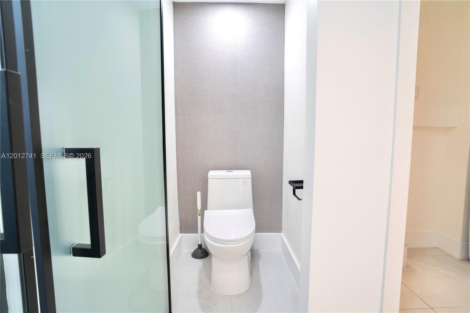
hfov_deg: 90.0
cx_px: 235
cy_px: 156
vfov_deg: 67.4
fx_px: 235
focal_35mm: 18
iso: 800
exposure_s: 1/20
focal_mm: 18
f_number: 5.6
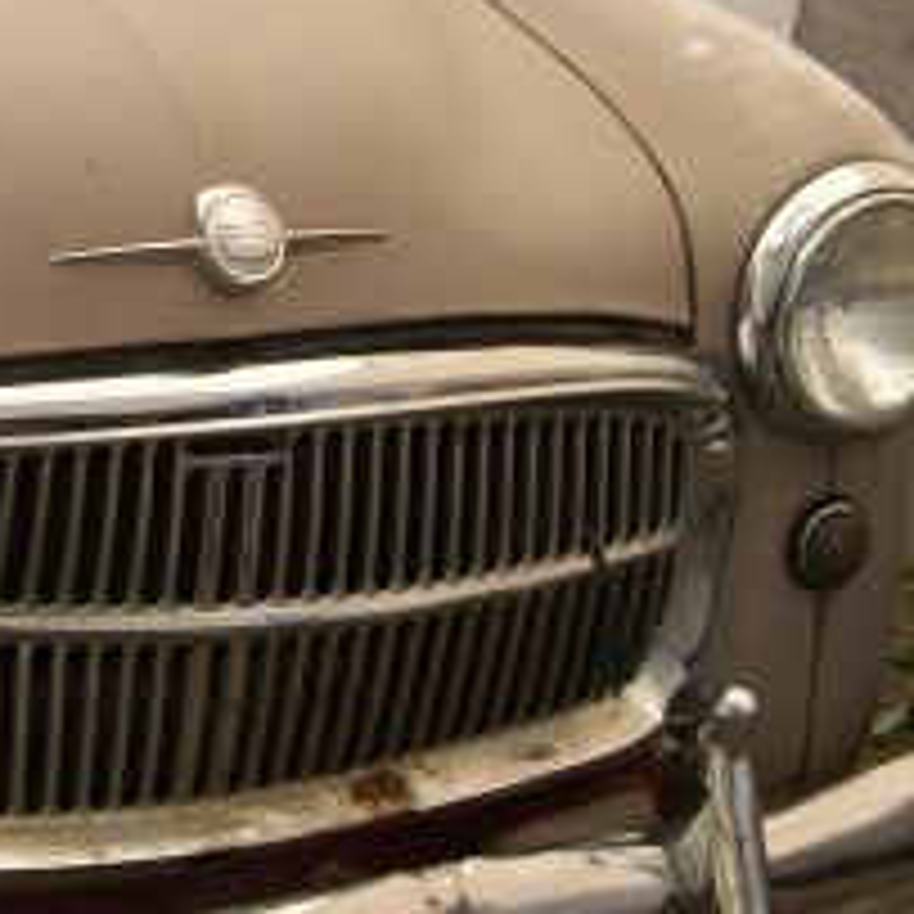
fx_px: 4152
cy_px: 122
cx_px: -311
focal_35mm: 139
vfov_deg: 12.5
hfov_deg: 12.2
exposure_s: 1/320
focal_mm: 8.8
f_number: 3.6
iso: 80
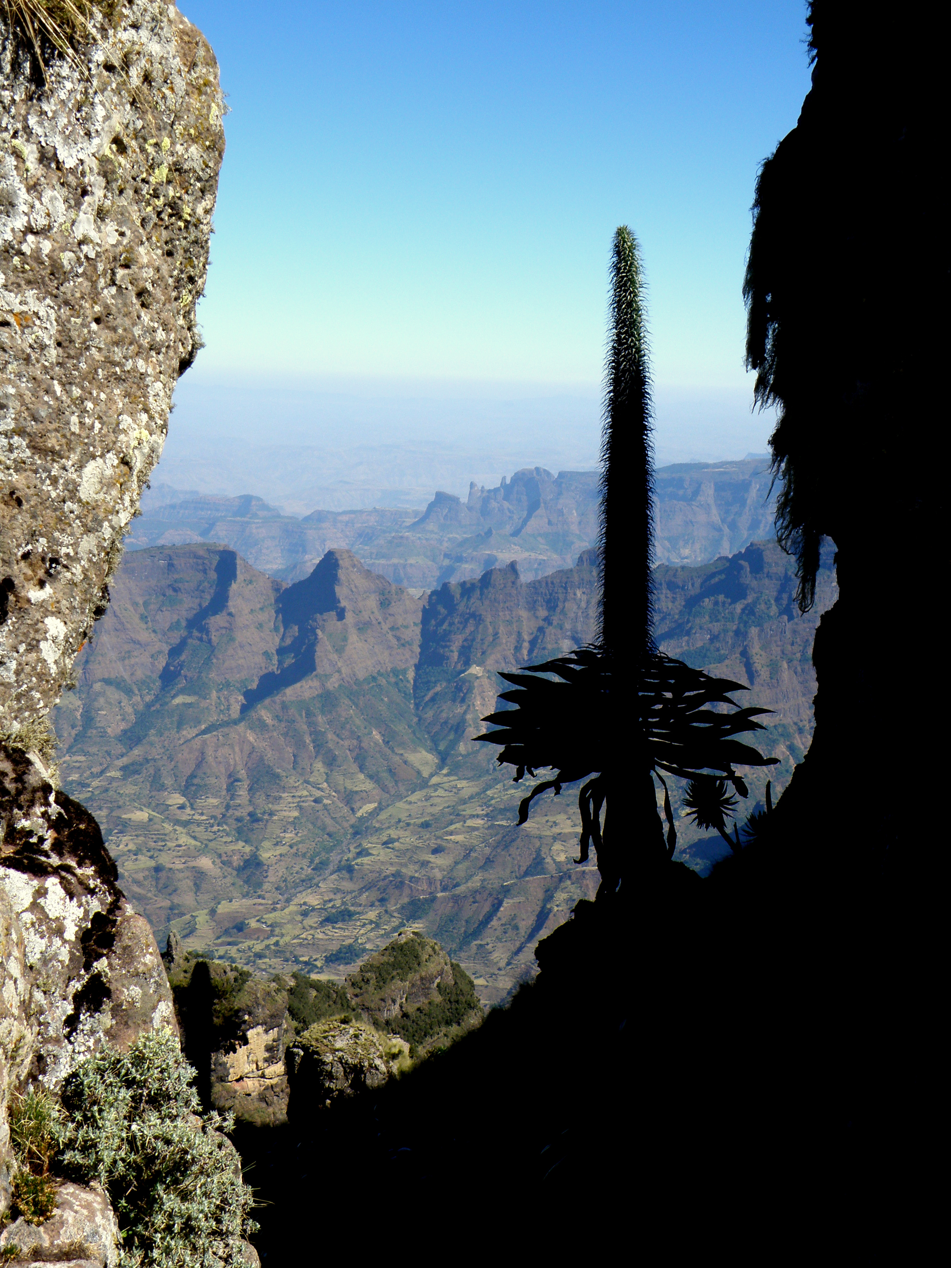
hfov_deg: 23.7
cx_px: 476
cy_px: 634
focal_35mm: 62
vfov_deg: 31.2
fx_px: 2271
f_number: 5.6
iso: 64
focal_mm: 11.06
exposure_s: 1/320
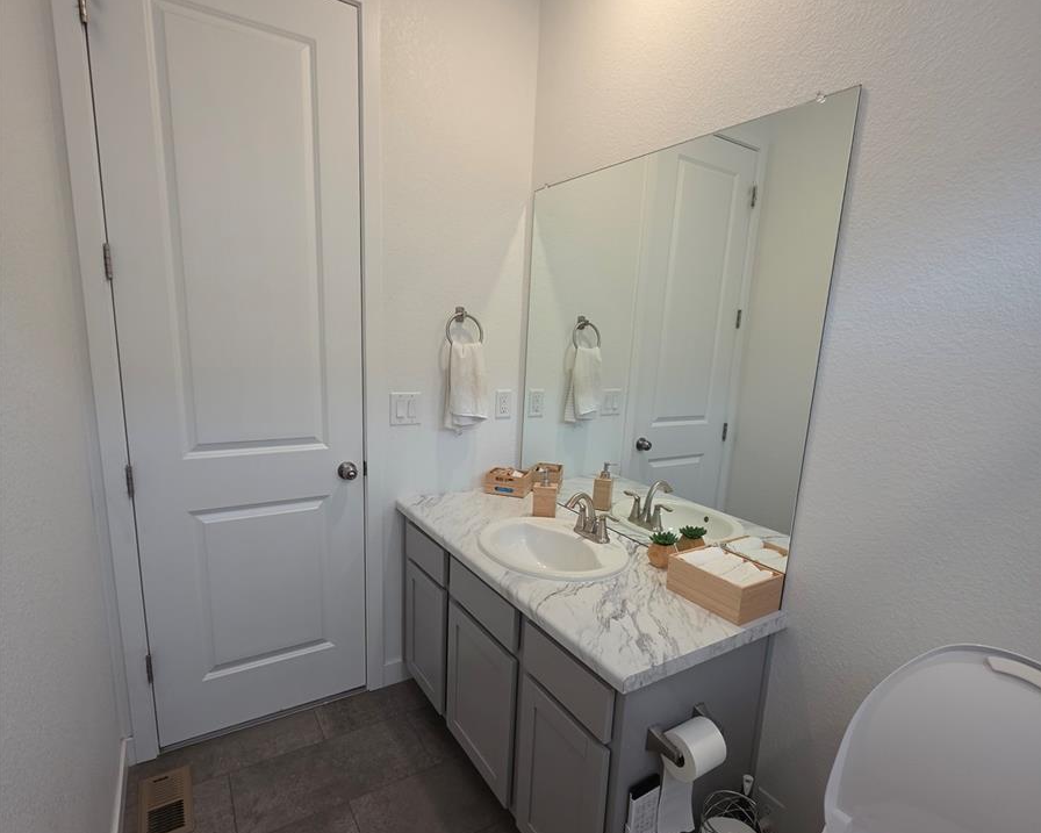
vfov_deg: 76.8
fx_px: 524
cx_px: 520
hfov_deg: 89.6
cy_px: 451
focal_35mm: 17
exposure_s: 1/120
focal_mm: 2.2
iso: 125
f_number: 1.9
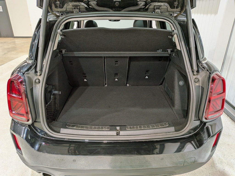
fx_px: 163
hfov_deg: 71.6
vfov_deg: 56.8
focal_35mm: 24
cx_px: 118
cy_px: 88
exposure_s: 1/120
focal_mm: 4.53
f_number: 1.7
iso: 174
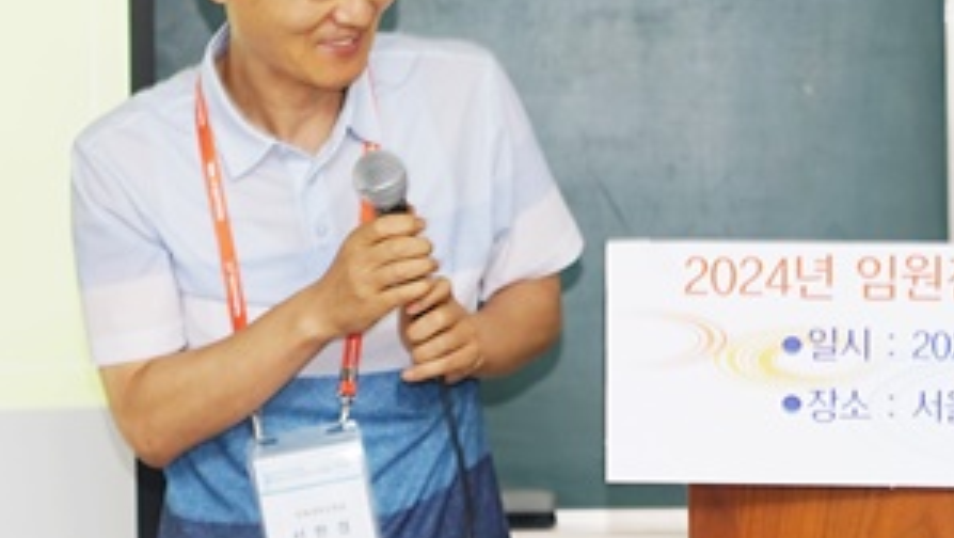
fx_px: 6049
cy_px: 210
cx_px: 99
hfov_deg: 9.0
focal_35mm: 239
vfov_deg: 5.1
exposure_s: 1/60
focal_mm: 85
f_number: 3.2
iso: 200
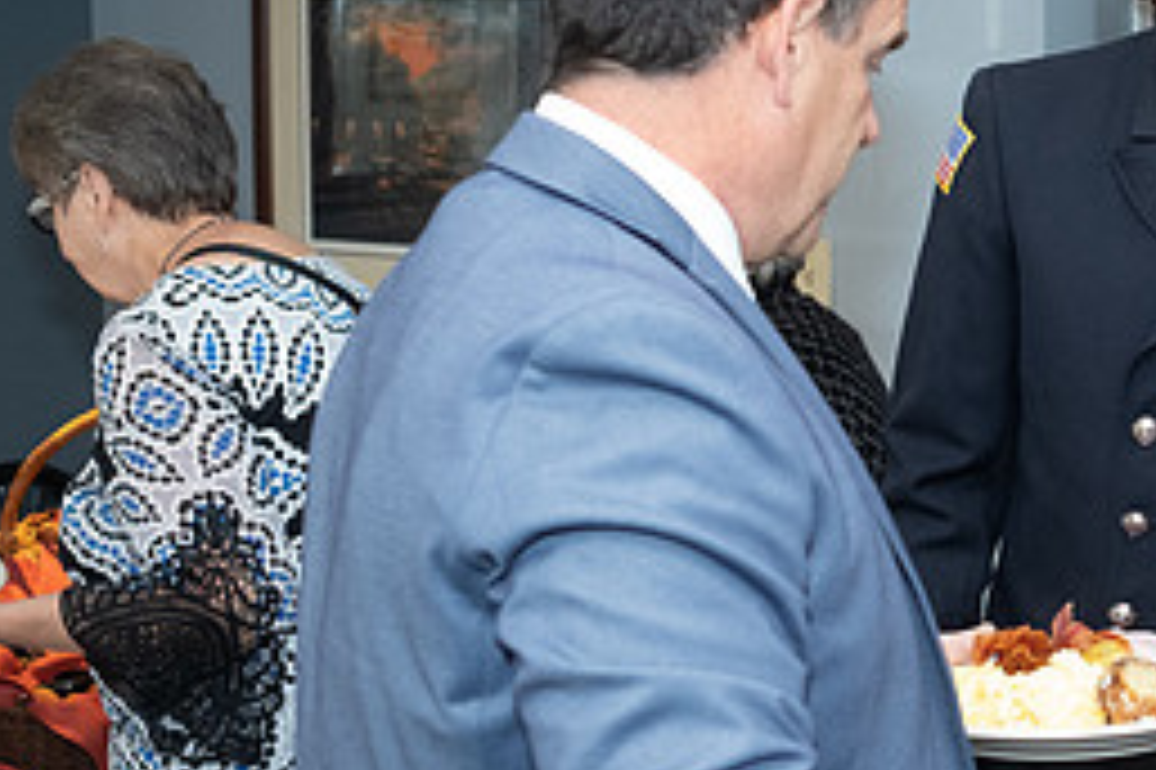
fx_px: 2535
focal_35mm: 79
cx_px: 1205
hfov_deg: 24.3
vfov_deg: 17.2
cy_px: 322
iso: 1600
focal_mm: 23
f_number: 2.8
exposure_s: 1/125
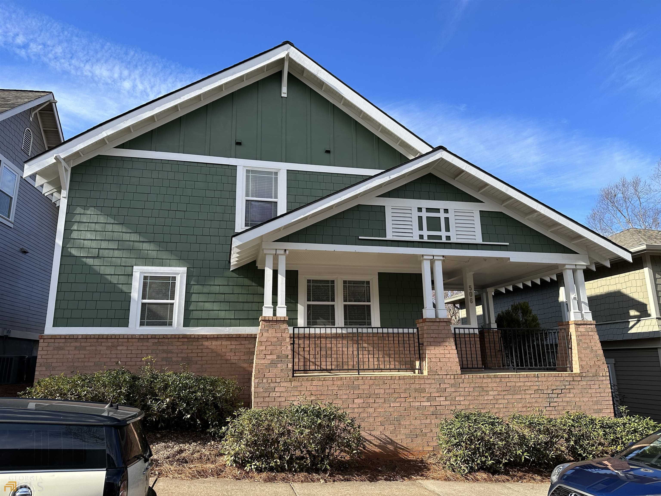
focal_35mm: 24
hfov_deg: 71.6
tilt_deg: +11.7
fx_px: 458
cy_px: 248
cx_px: 330
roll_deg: +0.2
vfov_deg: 56.8
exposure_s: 1/2299
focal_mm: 6.86
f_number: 1.78
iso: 80
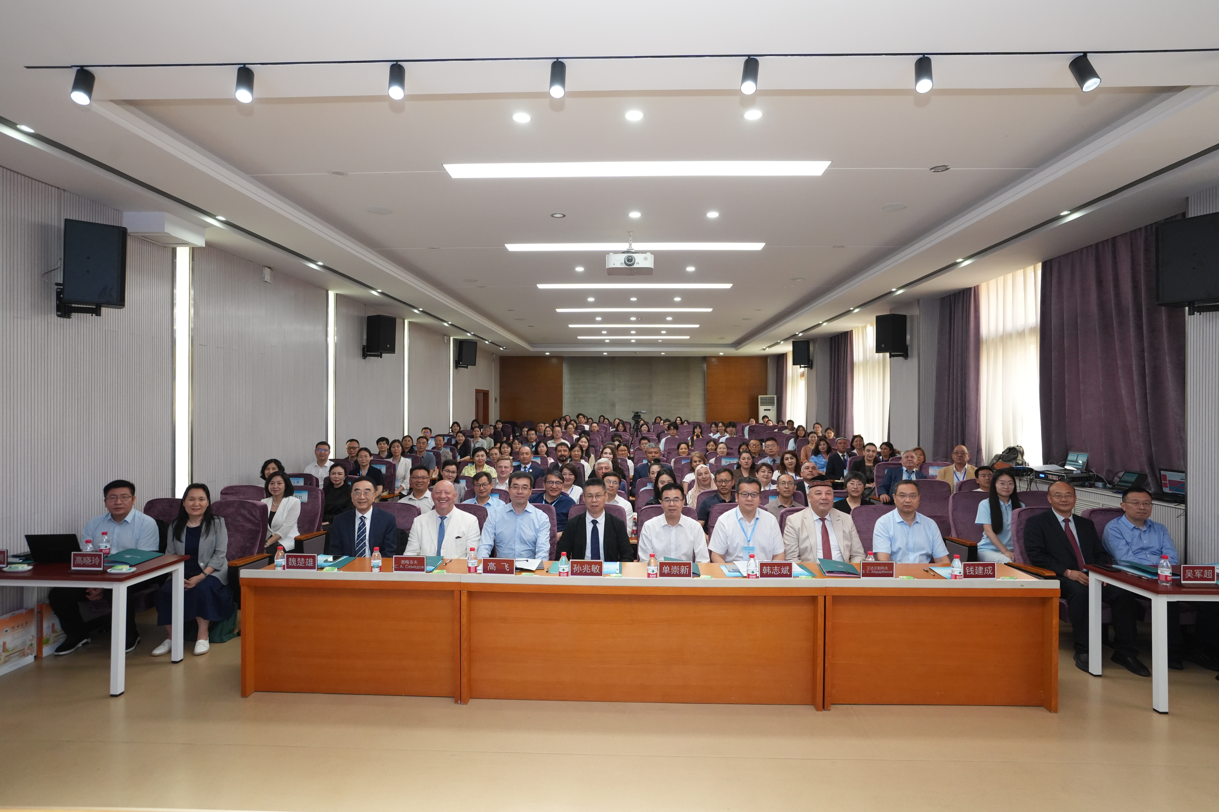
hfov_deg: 90.0
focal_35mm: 18
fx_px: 609
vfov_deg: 67.4
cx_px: 610
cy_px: 406
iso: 3200
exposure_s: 1/250
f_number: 5.6
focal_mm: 18
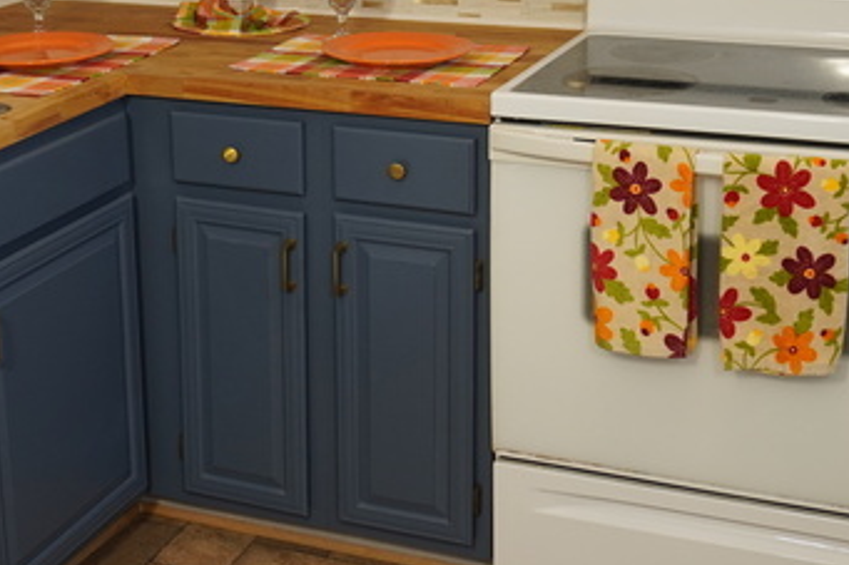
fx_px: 1556
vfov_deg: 20.3
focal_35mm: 66
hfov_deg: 30.5
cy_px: 85
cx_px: 354
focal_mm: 20
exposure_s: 1/160
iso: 500
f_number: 4
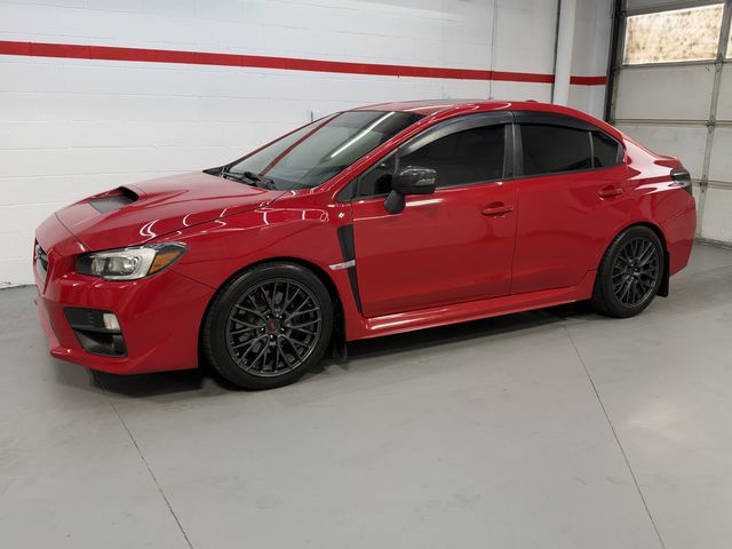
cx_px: 366
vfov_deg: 48.2
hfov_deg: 61.7
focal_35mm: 29
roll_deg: -0.7
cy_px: 274
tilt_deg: -13.2
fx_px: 613
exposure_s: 1/140
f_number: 1.8
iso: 50
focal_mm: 6.93
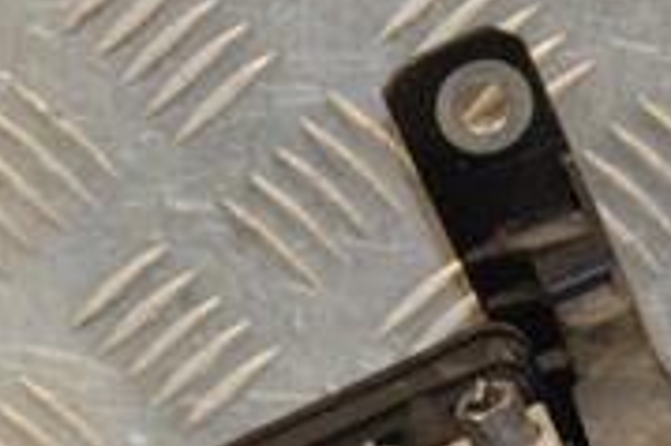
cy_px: 596
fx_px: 5810
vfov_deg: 4.4
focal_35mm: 312
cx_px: 551
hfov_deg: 6.6
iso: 800
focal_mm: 62
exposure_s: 1/160
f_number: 5.3
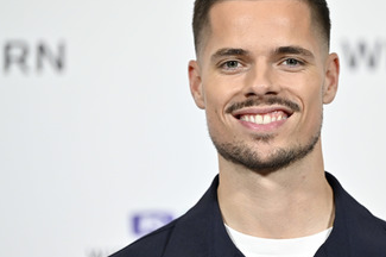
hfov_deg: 9.0
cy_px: 120
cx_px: 263
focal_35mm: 229
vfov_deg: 6.0
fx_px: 2453
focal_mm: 165
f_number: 2.8
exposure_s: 1/640
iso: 1000
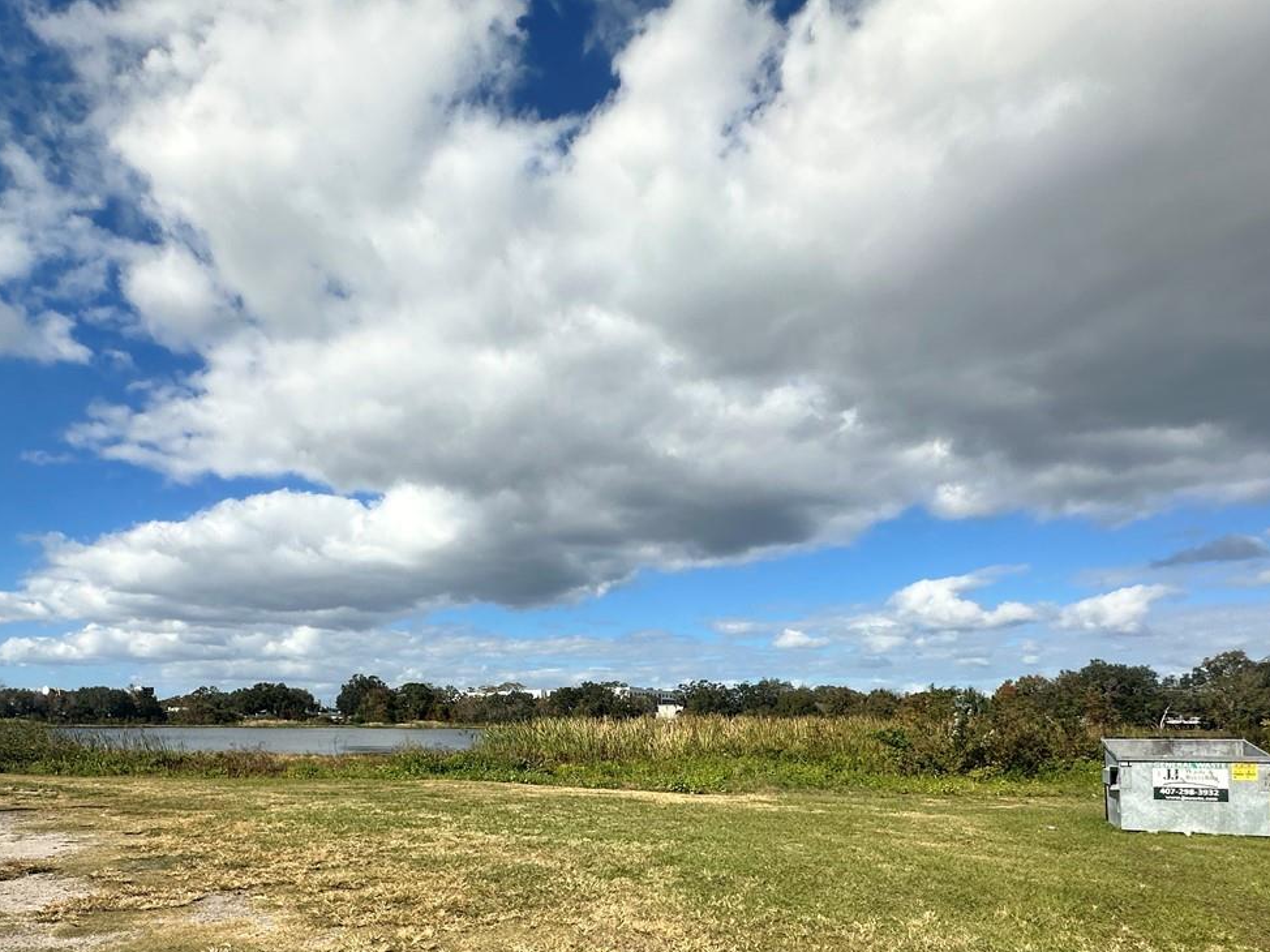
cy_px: 698
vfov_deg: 56.4
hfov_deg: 73.2
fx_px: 844
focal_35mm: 23
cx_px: 516
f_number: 2.2
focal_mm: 2.22
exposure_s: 1/3300
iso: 40
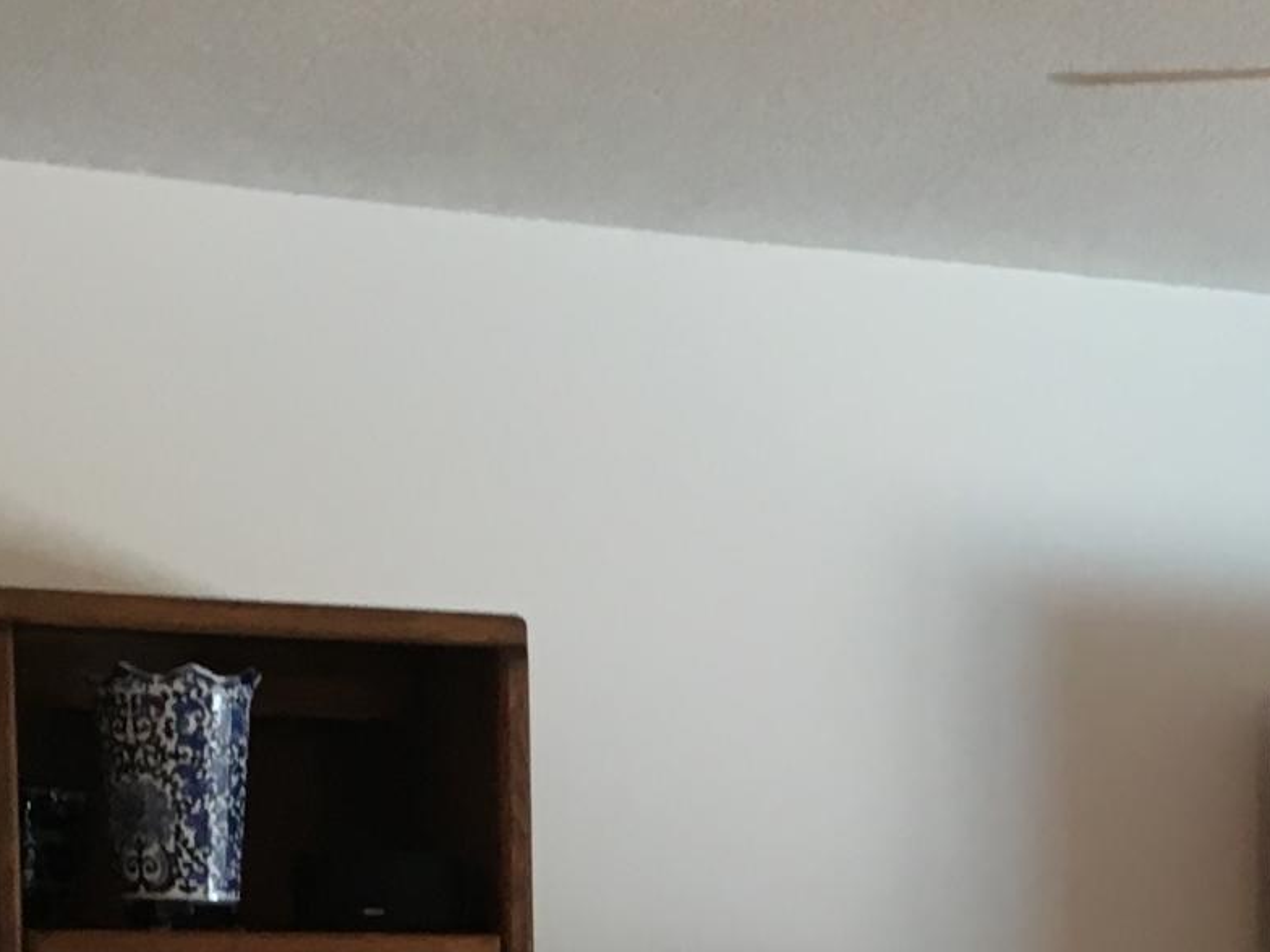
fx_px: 4072
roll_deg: -0.1
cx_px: 1178
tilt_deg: -4.4
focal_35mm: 111
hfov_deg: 17.4
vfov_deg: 12.7
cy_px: 1376
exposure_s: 1/30
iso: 64
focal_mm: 4.15
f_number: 2.2
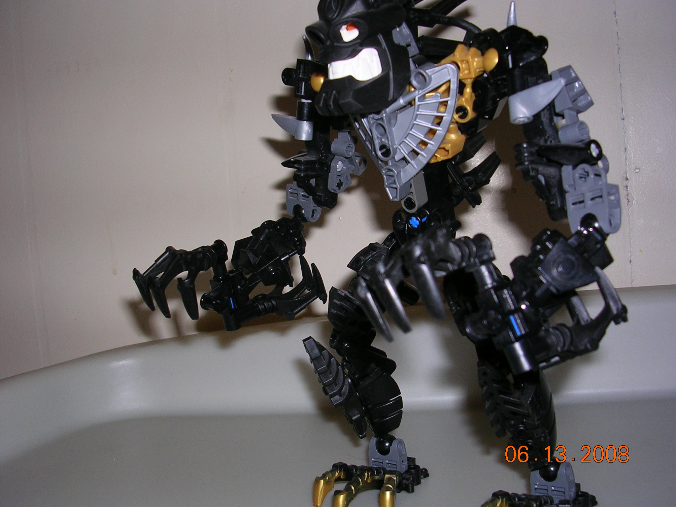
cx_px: 338
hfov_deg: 49.0
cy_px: 254
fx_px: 742
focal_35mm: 38
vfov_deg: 37.7
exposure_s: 1/60.1
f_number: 2.8
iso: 50
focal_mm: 5.8
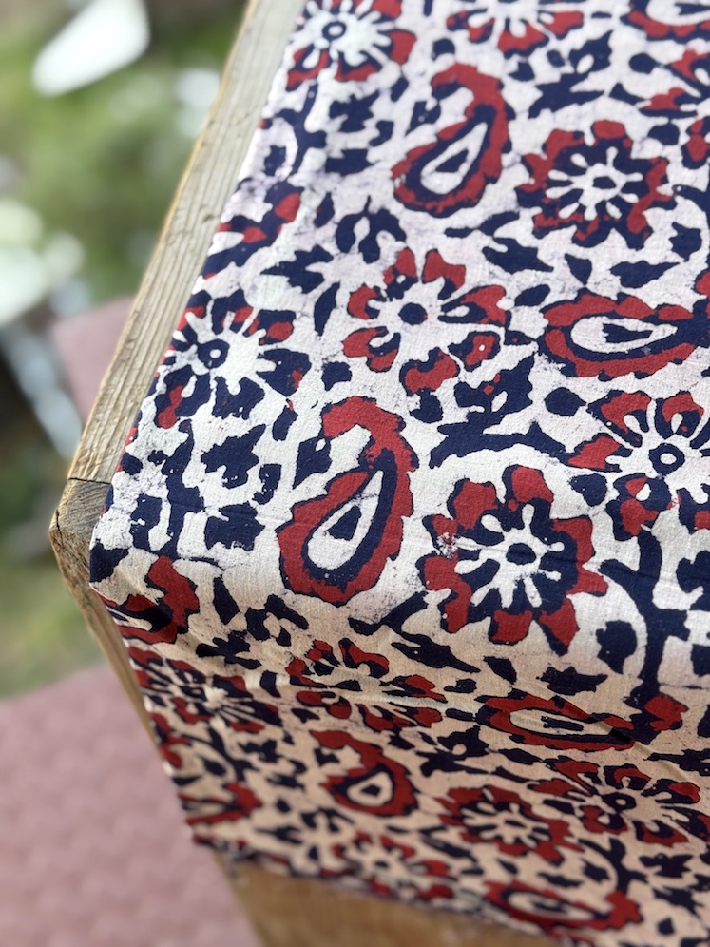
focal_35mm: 48
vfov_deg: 39.7
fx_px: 1313
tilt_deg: -56.4
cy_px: 474
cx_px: 355
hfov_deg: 30.3
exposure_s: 1/333
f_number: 1.78
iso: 64
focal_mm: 6.76
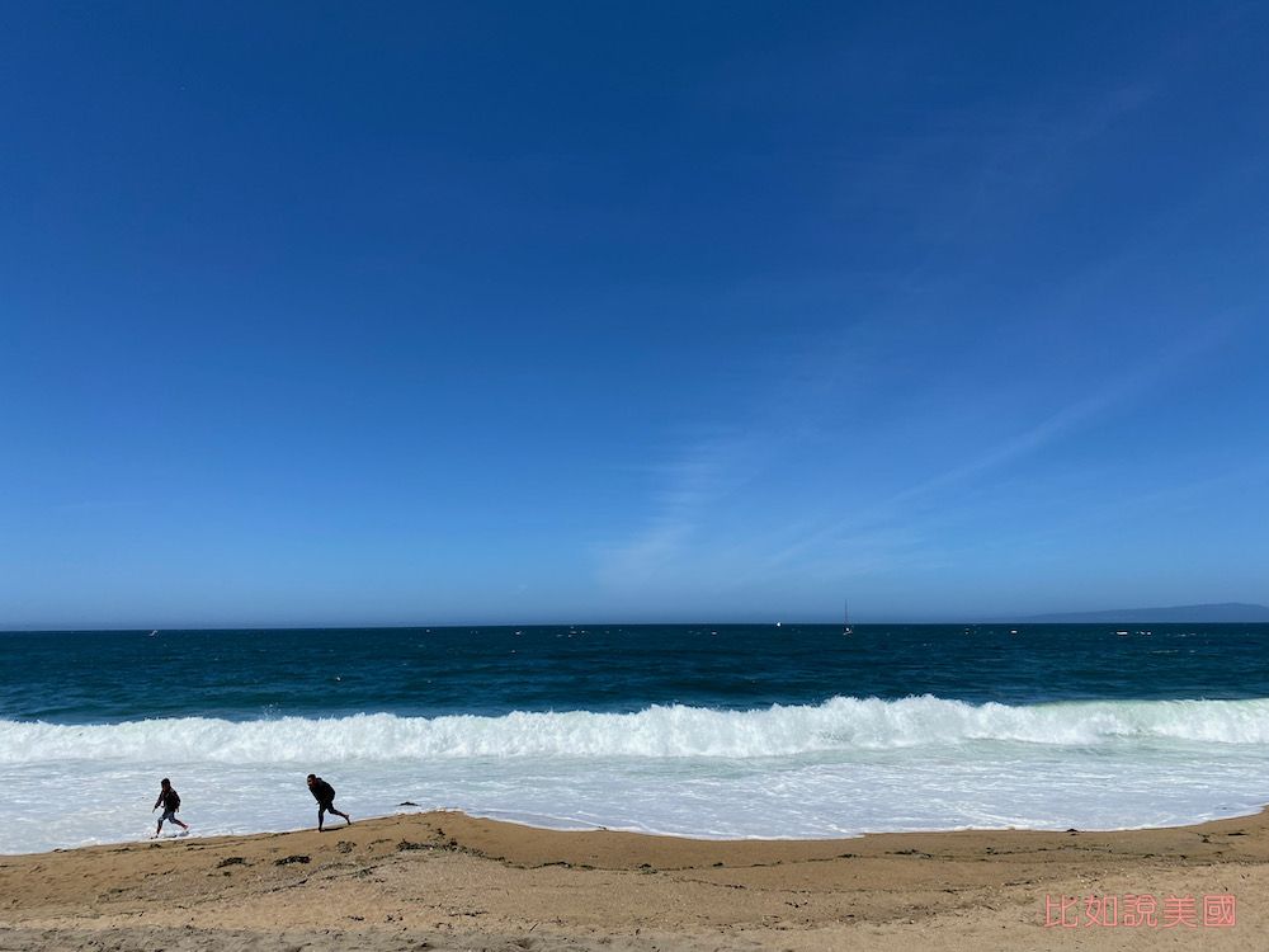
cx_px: 634
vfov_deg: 53.1
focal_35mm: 26
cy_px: 476
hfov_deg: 67.3
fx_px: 953
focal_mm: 4.25
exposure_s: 1/5747
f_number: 1.8
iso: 32
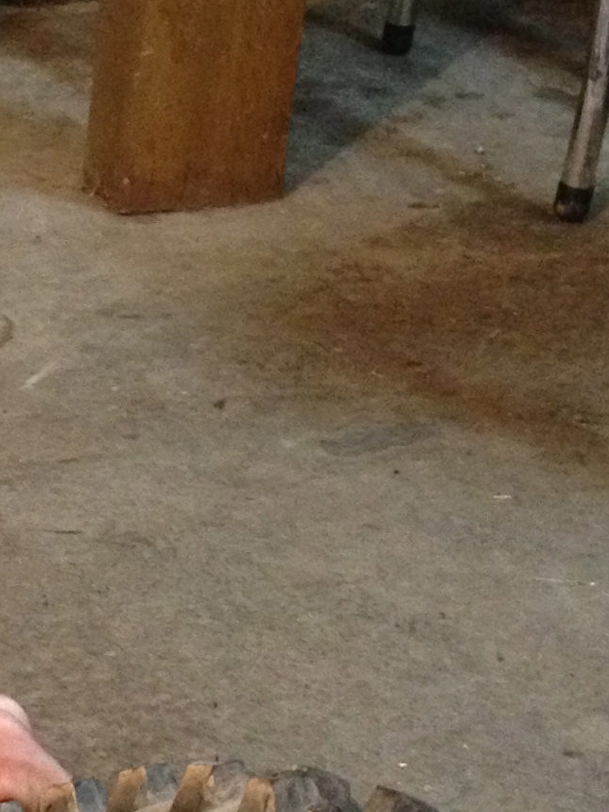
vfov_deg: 14.5
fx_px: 3121
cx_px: -341
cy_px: 854
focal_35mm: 133
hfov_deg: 10.7
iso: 320
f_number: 2.4
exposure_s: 1/20
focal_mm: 4.28
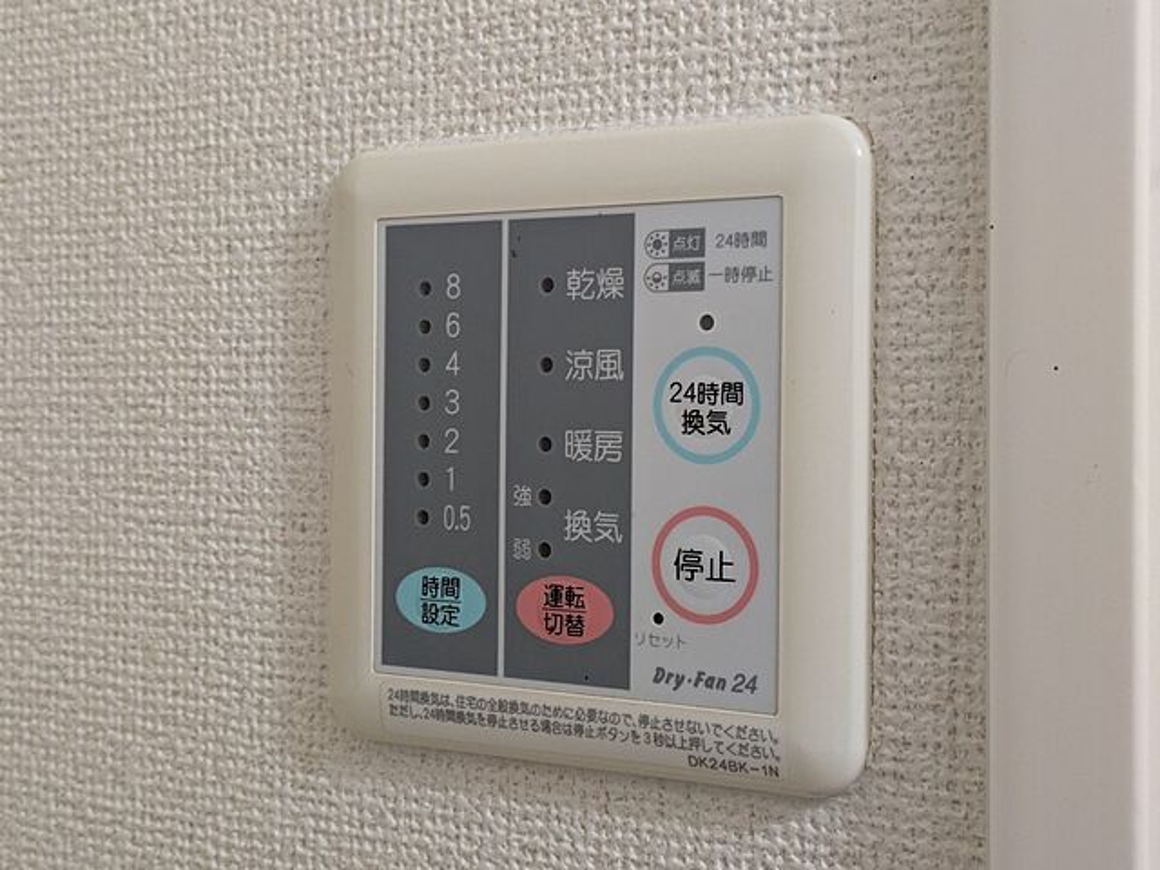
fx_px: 1709
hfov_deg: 37.5
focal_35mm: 51
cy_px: 435
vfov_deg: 28.6
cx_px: 580
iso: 401
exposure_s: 1/40
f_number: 1.89
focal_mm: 5.43
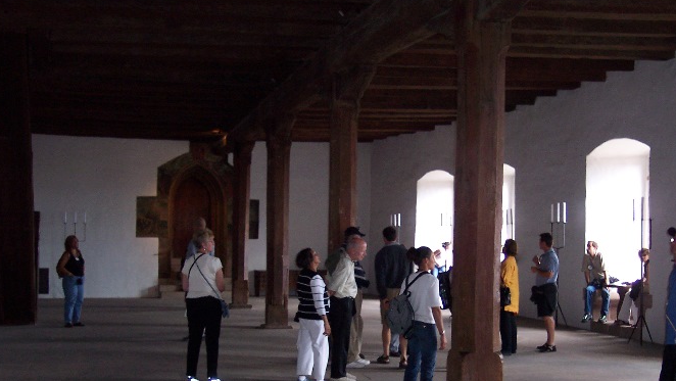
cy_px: 242
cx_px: 380
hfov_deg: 41.2
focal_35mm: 50
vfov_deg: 23.9
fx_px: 897
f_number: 2.8
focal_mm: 8
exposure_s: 1/30
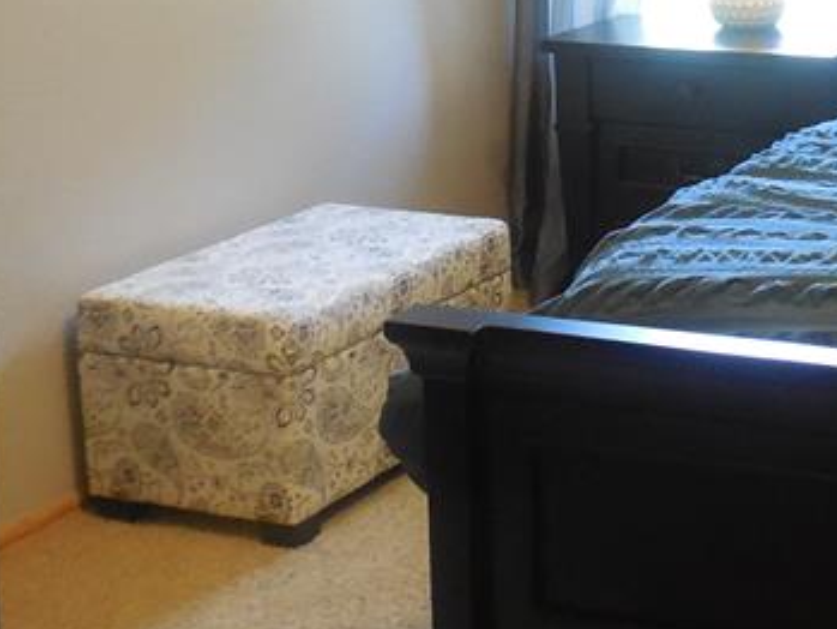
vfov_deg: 16.6
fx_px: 2129
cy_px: 62
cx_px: 983
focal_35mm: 88
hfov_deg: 20.9
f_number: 3.2
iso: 400
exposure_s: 1/25
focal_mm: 5.3
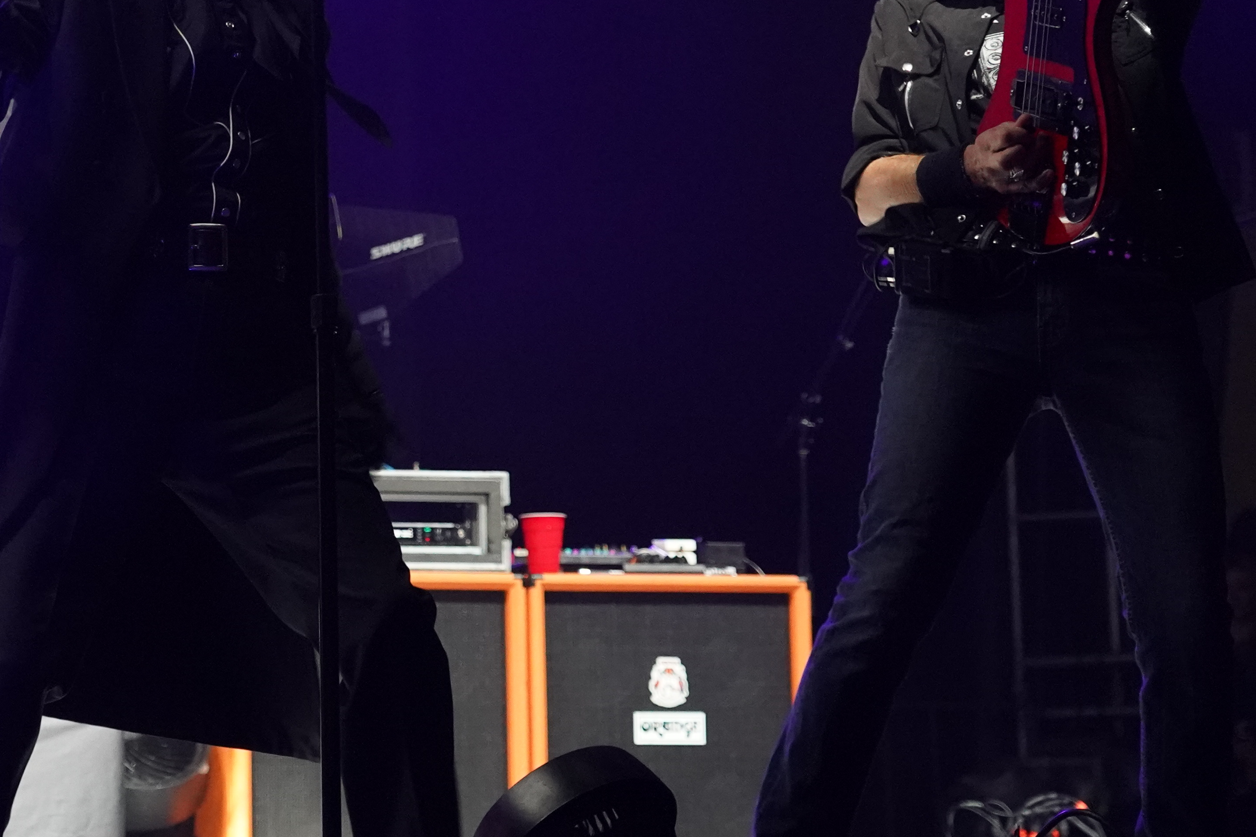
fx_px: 4605
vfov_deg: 10.4
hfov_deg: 15.4
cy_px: 185
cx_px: 271
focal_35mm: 132
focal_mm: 63
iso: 8000
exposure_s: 1/160
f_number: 4
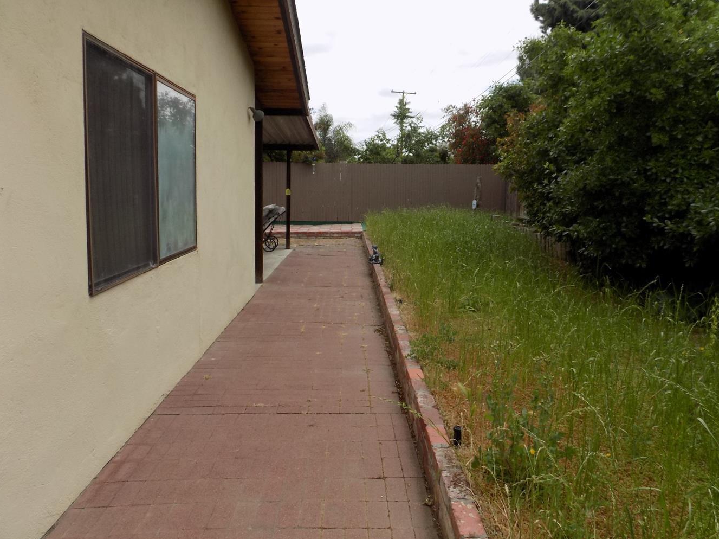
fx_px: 540
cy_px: 243
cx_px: 375
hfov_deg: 67.3
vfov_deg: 52.9
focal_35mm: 26
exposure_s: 1/800
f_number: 3.1
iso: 80
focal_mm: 4
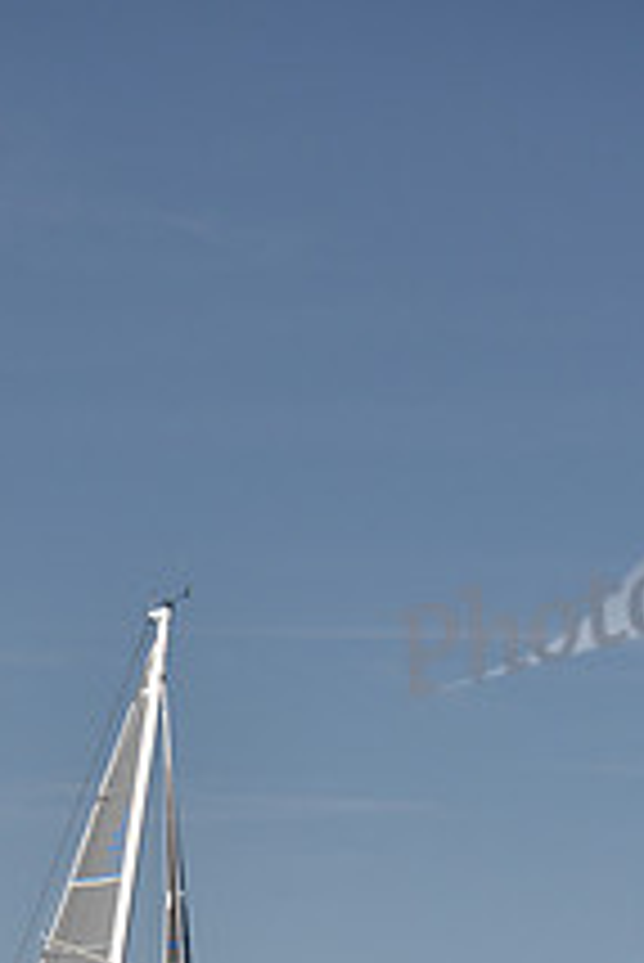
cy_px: 1296
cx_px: 164
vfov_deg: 9.5
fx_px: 5652
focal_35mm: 211
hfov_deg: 6.5
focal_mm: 78
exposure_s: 1/800
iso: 250
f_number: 4
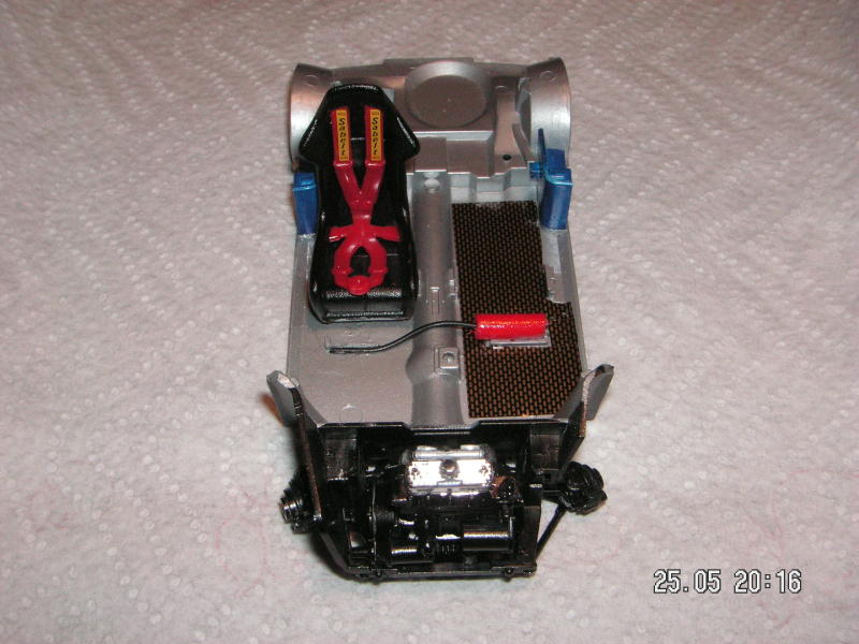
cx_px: 430
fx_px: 943
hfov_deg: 49.0
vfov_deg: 37.7
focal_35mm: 38
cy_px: 322
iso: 160
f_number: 6.6
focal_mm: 6.3
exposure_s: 1/45
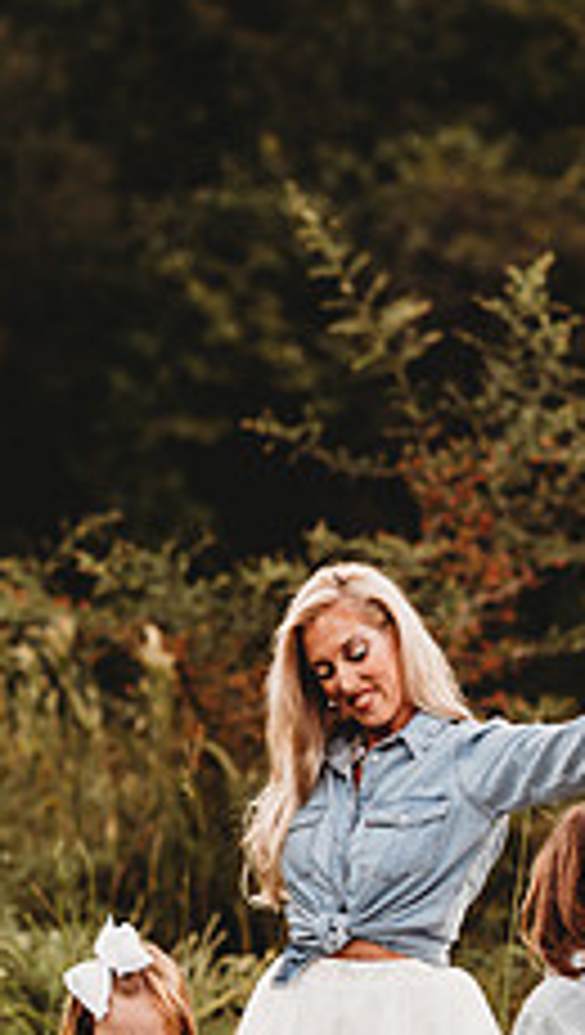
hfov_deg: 7.0
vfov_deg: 12.3
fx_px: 4781
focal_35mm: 174
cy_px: 774
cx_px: 369
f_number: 2.2
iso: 125
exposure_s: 1/200
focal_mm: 85
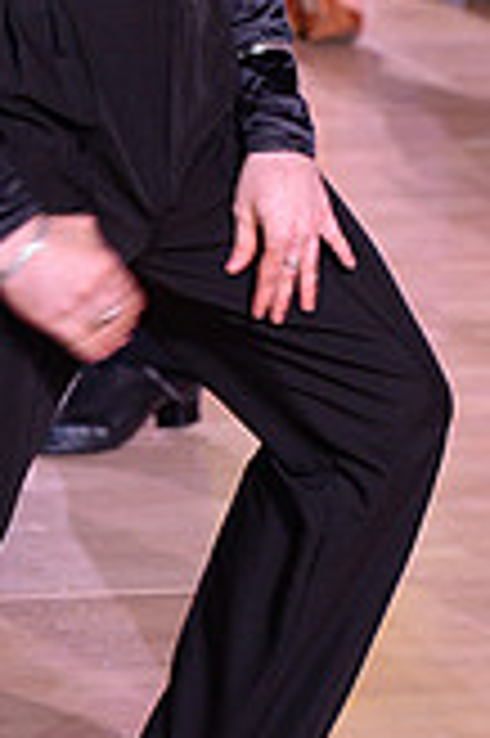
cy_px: -256
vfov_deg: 3.7
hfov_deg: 2.5
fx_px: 11232
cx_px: -38
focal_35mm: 549
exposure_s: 1/250
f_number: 5
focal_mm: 155
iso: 2000
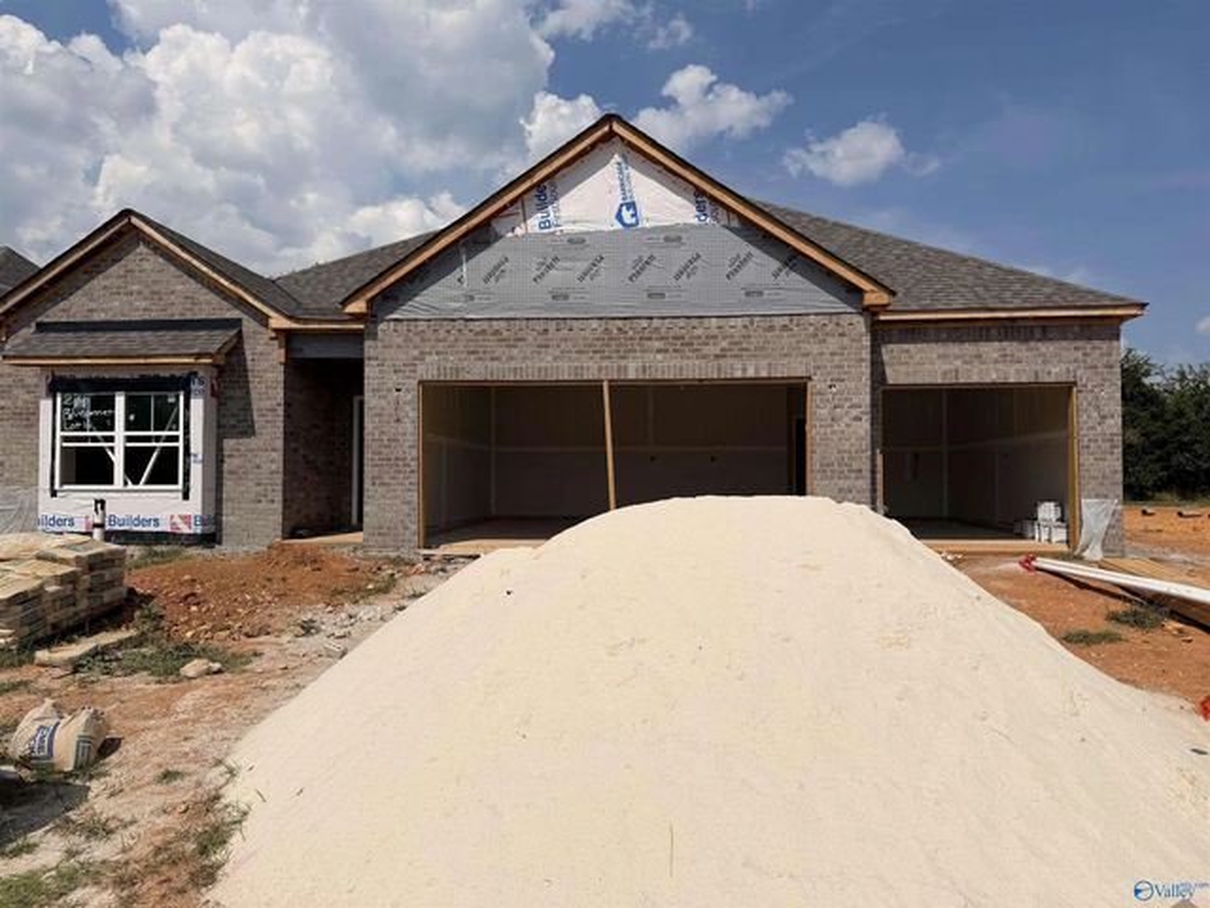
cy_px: 454
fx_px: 839
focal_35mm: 24
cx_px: 605
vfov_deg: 56.8
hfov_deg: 71.6
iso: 100
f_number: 1.78
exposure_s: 1/17544
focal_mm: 6.76
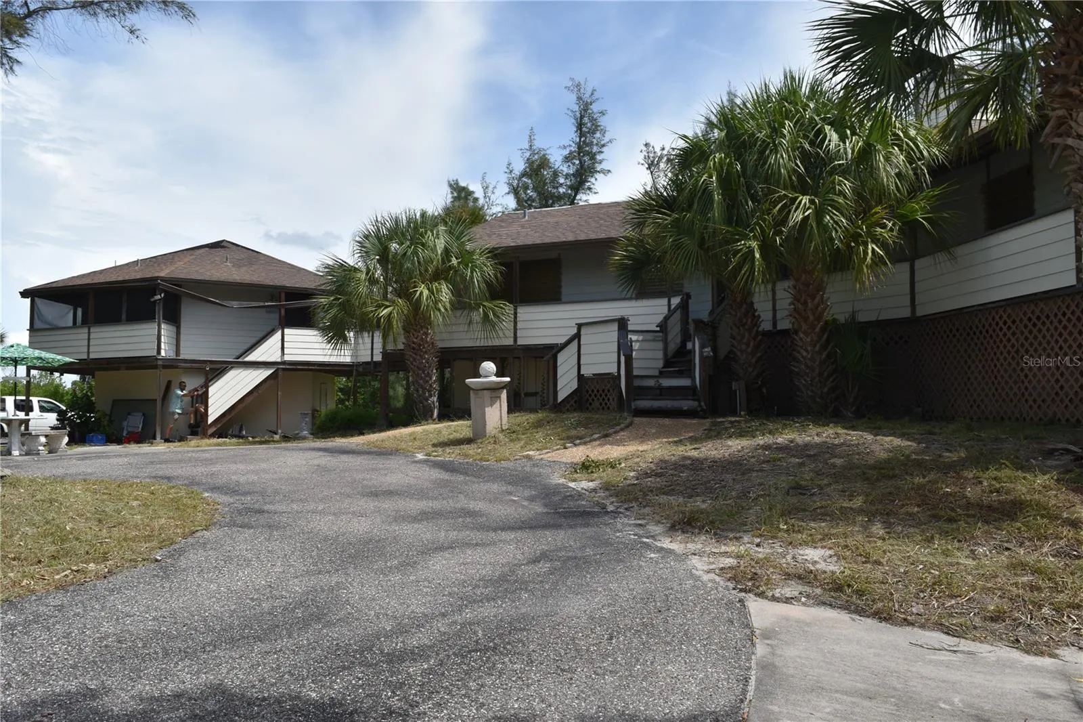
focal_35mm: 27
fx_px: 812
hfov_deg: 67.4
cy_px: 361
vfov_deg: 47.9
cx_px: 542
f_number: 10
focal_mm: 18
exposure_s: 1/200
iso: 100
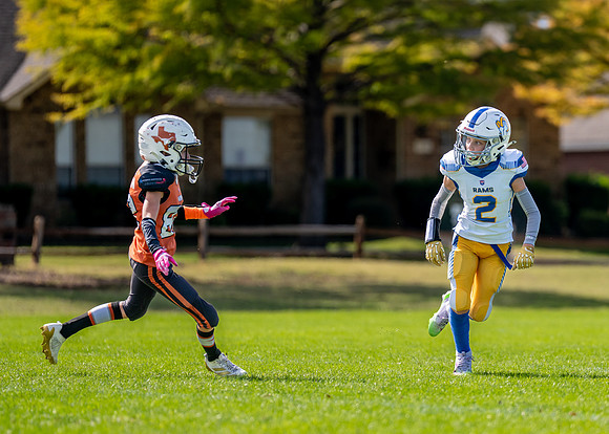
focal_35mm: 339
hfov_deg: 5.9
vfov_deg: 4.2
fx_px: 5865
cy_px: 254
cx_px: 486
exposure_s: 1/2500
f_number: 2.8
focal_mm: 200
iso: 160
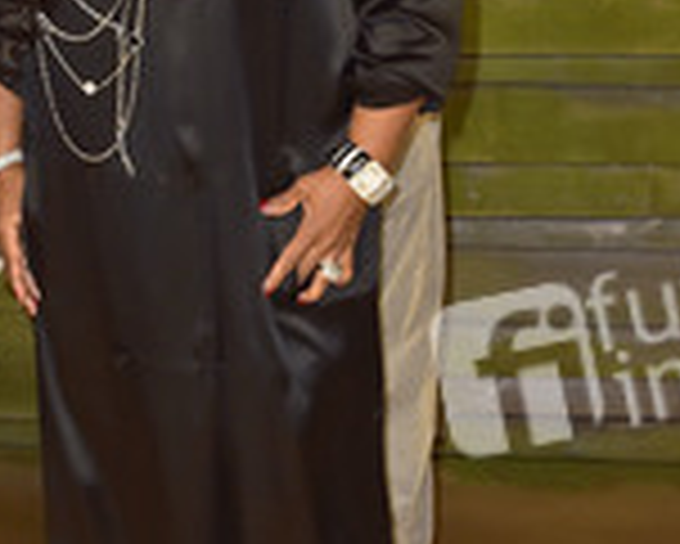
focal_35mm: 87
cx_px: 254
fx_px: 1752
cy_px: 126
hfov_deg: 21.9
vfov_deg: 17.6
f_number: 7.1
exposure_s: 1/250
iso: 320
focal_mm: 35
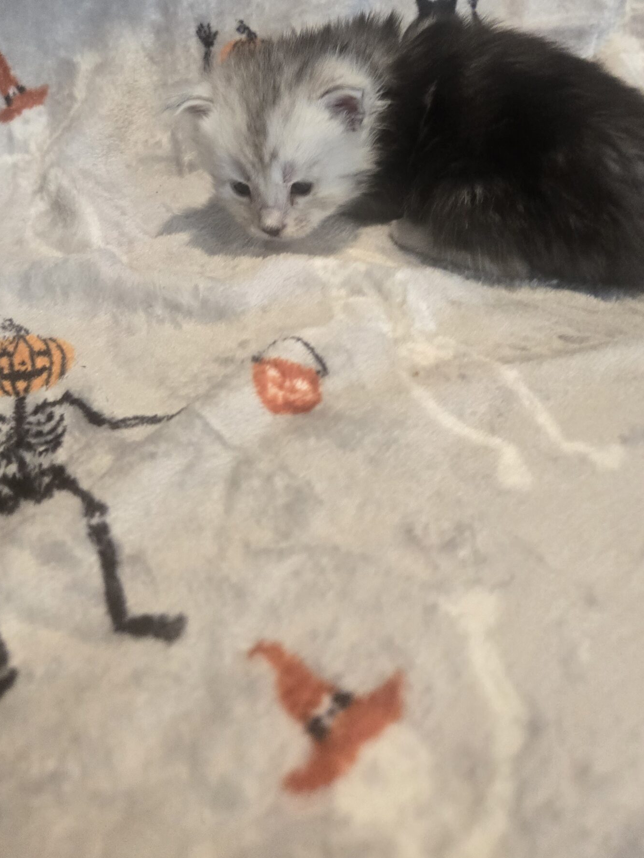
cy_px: 291
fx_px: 819
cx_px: 251
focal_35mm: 33
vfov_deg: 54.3
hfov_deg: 42.7
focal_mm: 5.4
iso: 500
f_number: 1.8
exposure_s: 1/120
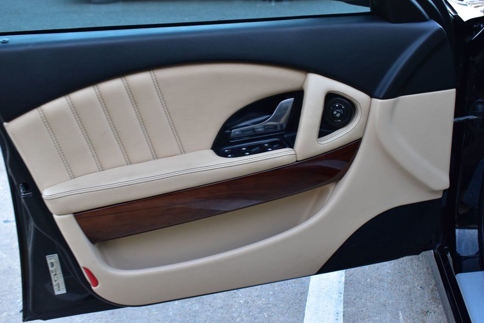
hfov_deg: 47.9
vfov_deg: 33.0
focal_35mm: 40
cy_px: 162
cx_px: 242
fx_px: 544
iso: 400
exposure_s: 1/15
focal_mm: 27
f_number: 6.3
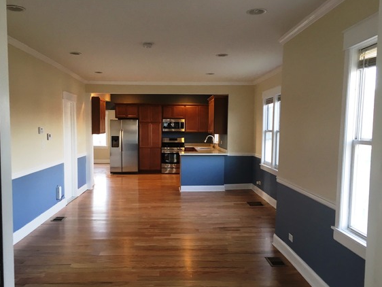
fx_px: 364
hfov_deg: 55.3
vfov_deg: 42.9
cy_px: 161
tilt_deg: -4.4
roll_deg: +0.0
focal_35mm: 33
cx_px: 177
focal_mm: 4.15
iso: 64
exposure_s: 1/30
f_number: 2.2
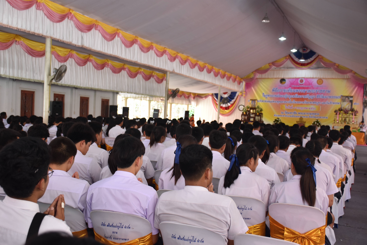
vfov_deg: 29.9
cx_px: 184
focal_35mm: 45
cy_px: 122
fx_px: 459
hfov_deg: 43.6
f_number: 4
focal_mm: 30
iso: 500
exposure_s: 1/60
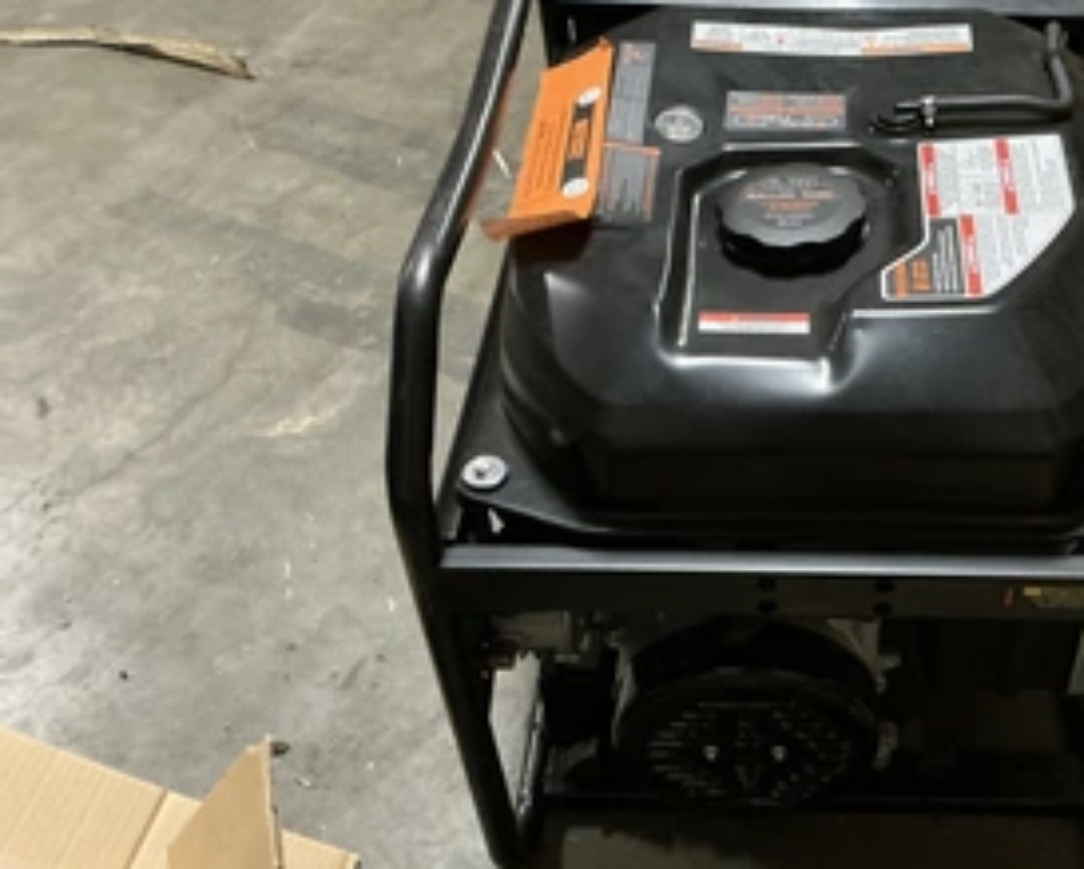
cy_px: 425
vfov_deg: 37.4
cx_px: 786
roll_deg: -3.2
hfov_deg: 44.5
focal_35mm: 40
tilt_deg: -42.2
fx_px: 1285
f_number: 1.8
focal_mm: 3
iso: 500
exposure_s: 1/30
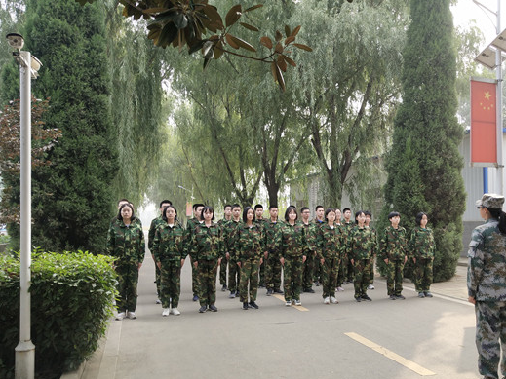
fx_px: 541
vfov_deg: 38.6
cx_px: 294
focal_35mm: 37
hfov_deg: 49.9
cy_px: 212
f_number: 1.8
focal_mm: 3.95
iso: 111
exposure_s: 1/549
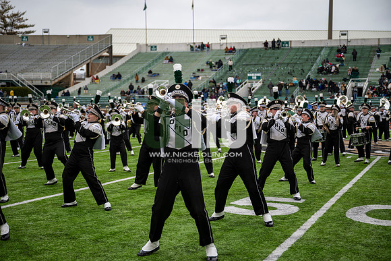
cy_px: 130
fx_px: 576
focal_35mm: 53
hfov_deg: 37.5
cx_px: 196
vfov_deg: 25.5
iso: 100
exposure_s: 1/500
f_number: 2.8
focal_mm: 53
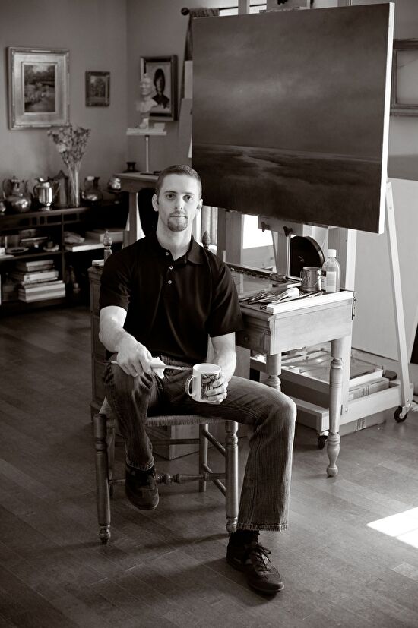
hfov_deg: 26.9
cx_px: 209
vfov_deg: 39.6
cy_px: 314
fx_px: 872
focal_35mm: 50
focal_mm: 50
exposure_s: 1/60
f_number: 3.5
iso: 800
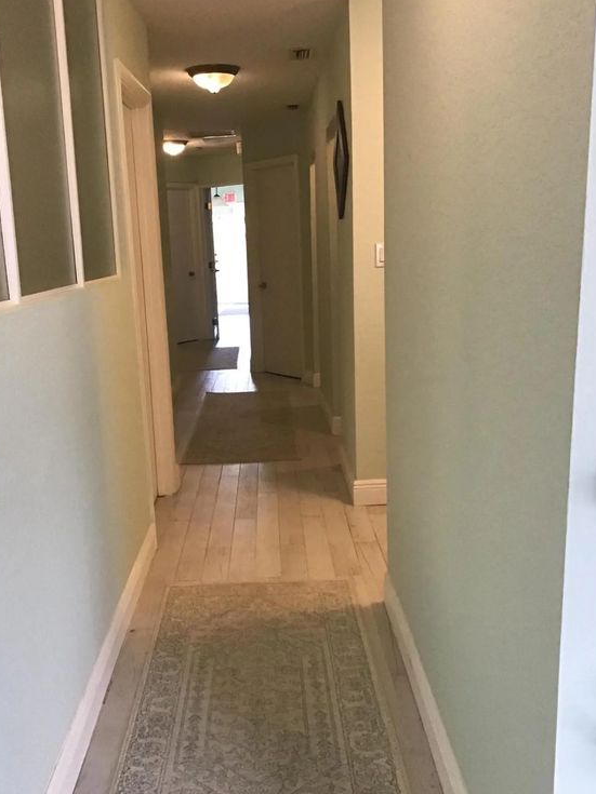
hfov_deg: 39.6
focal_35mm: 36
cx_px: 265
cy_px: 434
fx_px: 827
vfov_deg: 51.3
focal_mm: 3.3
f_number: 2.4
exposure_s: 1/30
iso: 125
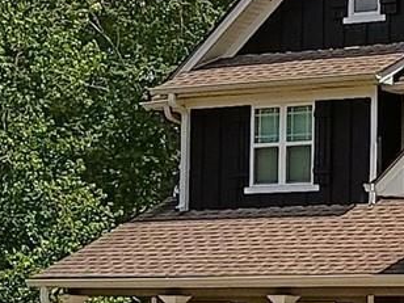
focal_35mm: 166
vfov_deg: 8.9
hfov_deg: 11.3
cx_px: 637
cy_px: 211
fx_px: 1937
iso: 100
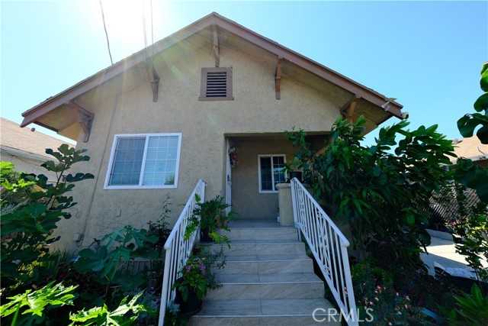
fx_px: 163
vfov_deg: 90.0
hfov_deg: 112.6
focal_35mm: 12
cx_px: 244
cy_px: 163
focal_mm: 8
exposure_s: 1/340
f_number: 5.6
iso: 320
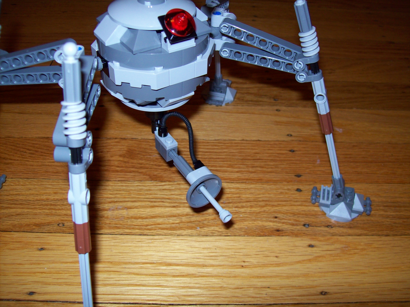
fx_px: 426
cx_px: 205
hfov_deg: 51.4
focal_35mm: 36
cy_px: 154
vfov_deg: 39.6
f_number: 2.7
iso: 80
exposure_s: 1/64
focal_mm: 6
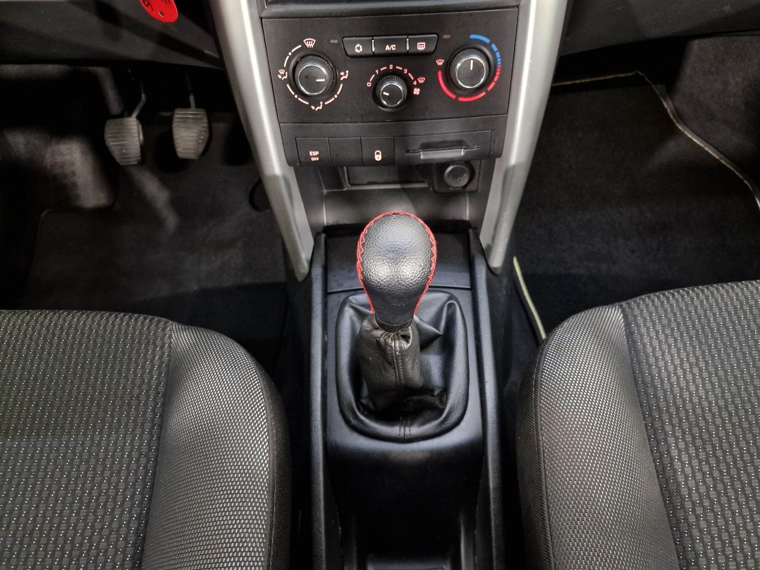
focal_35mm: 23
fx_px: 505
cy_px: 285
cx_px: 380
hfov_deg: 73.9
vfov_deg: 58.9
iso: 400
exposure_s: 1/13
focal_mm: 6.4
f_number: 1.8
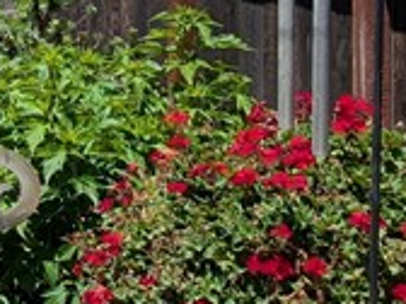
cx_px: -654
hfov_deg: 10.9
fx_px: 1712
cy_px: -101
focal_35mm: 146
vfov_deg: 9.9
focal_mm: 6.9
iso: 19
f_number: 1.68
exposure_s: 1/1159
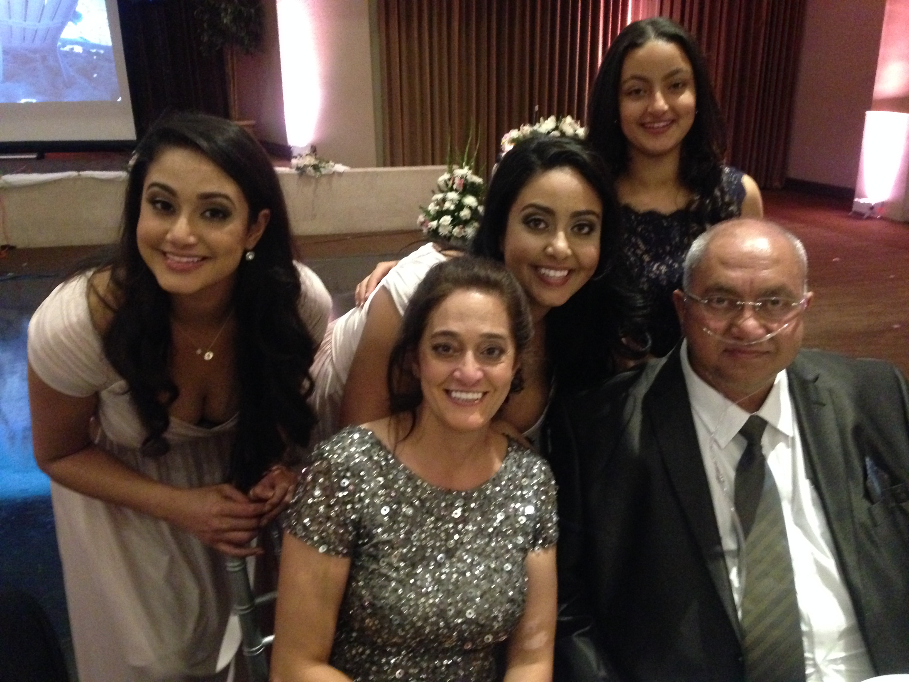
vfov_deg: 42.9
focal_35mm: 33
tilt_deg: -18.2
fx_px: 867
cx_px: 454
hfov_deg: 55.4
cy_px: 341
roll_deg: +0.5
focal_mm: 4.12
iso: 800
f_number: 2.4
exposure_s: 1/15
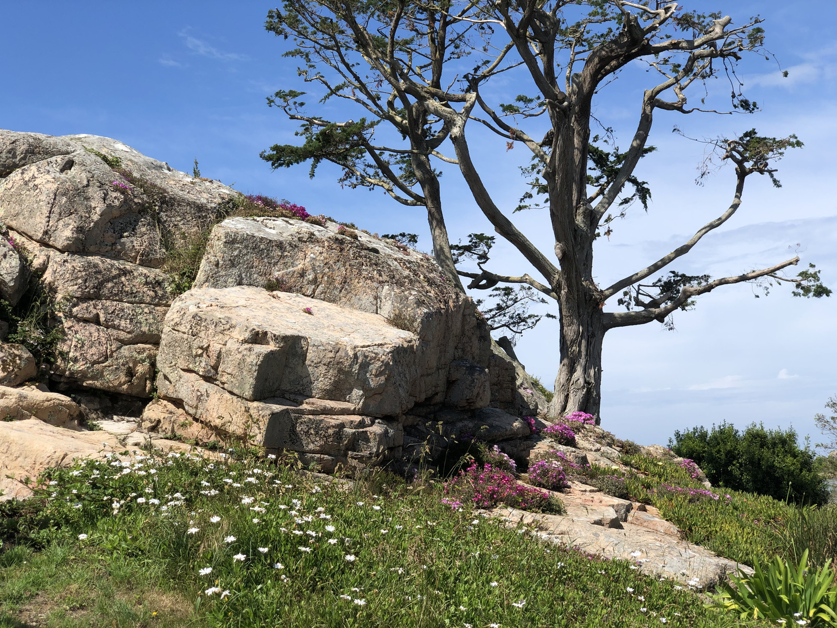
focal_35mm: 52
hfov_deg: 36.8
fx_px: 1257
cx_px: 418
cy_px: 314
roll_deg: +3.1
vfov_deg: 28.0
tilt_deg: +8.2
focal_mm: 6
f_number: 2.4
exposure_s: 1/1230
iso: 16
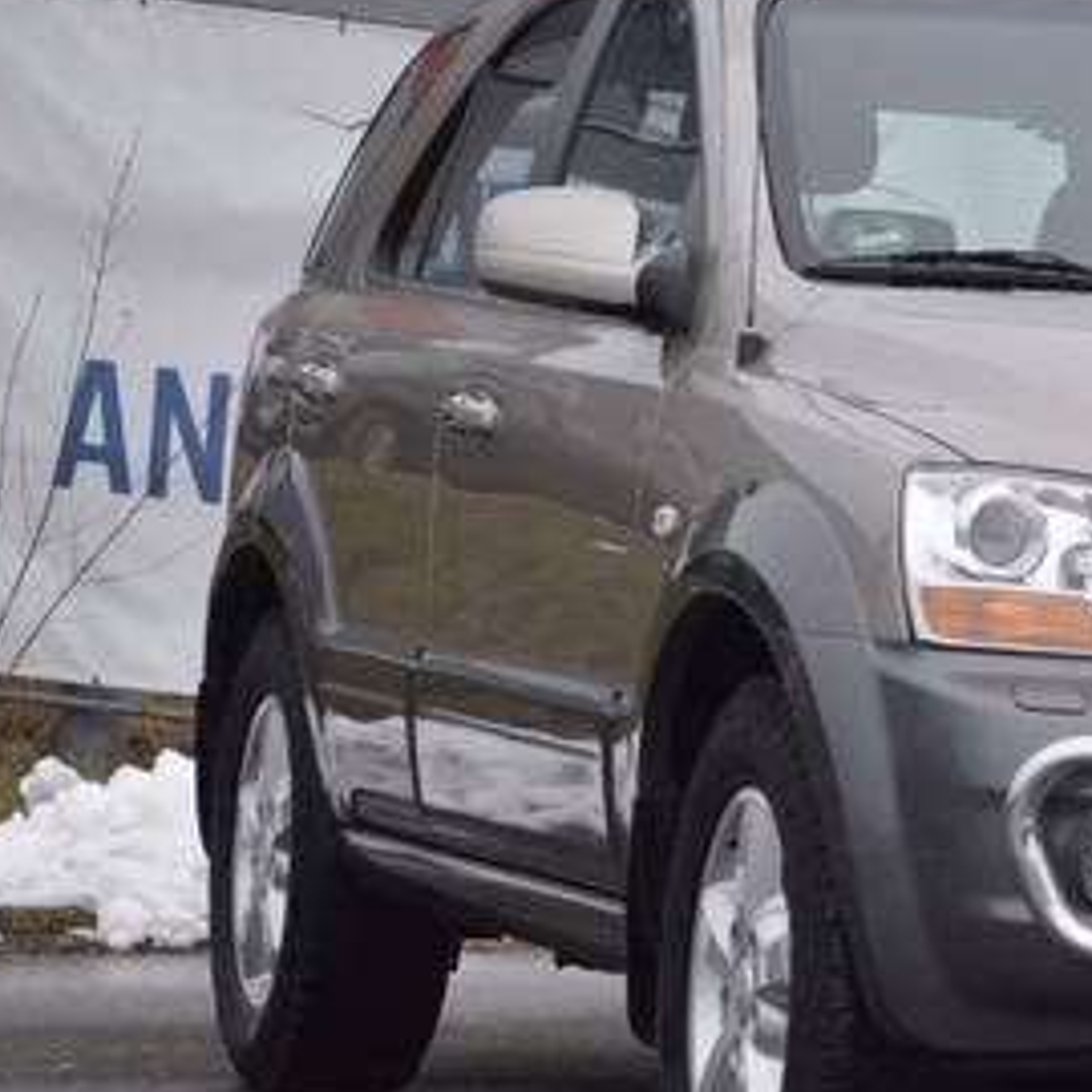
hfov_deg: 9.3
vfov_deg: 9.3
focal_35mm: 187
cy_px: 736
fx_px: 6674
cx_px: 1242
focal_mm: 62
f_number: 5.3
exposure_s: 1/60
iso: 450
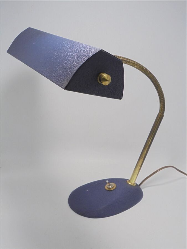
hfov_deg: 33.6
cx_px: 94
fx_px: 310
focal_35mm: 43
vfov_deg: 43.9
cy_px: 124
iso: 100
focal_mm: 7.8
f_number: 4.5
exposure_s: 1/50
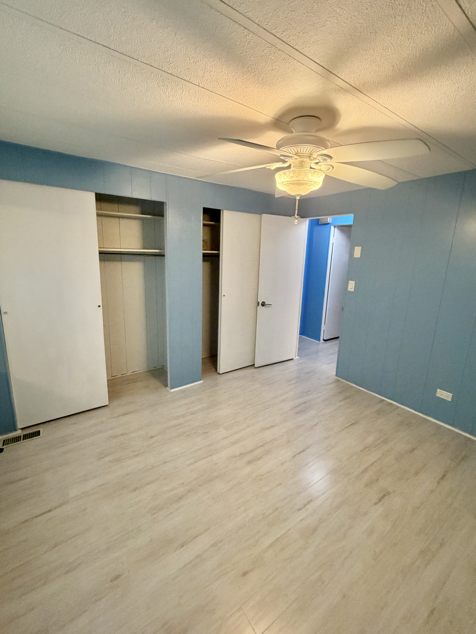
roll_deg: -1.8
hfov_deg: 81.7
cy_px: 309
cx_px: 232
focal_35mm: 15
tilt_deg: -10.7
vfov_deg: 98.2
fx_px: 275
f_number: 2.2
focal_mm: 2.22
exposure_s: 1/60
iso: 320
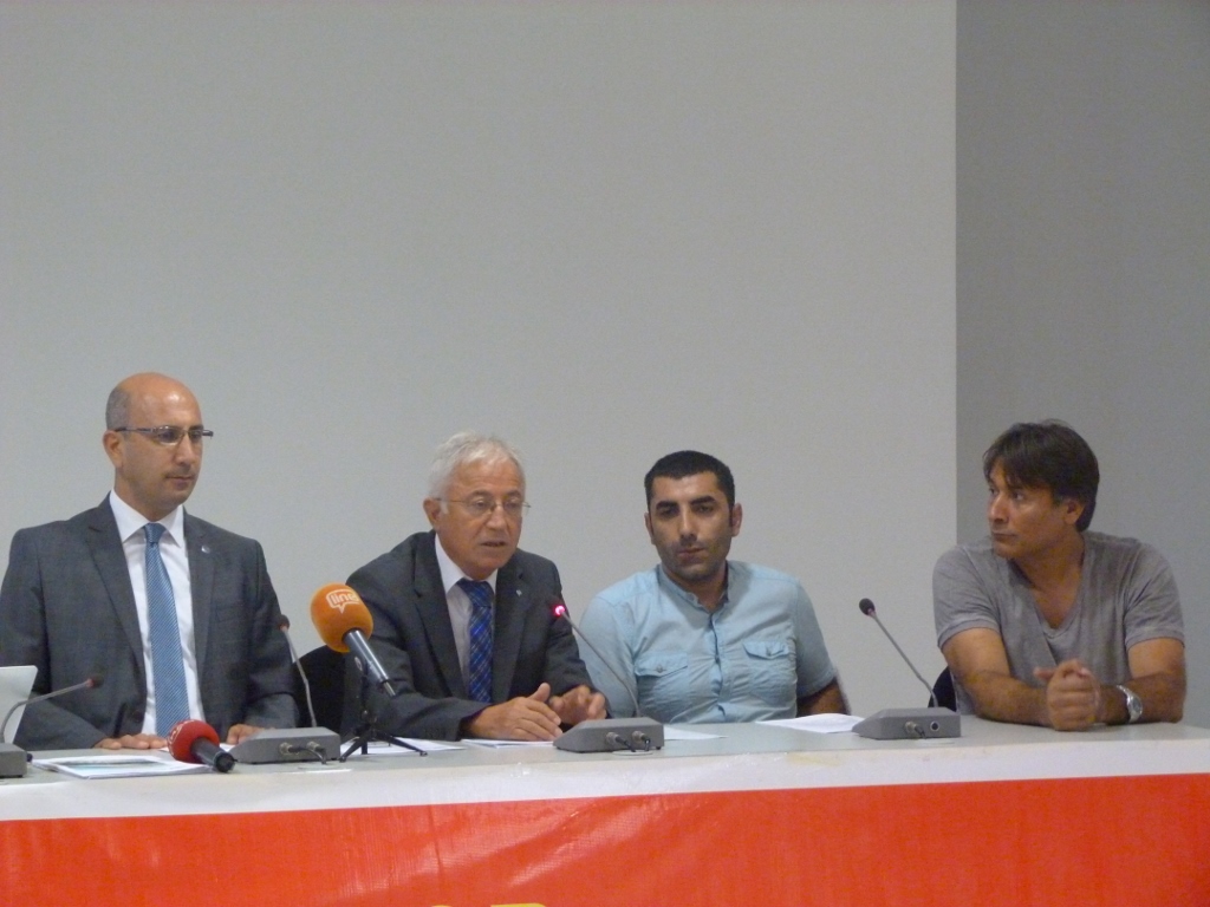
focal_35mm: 107
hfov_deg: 18.4
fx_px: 3740
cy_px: 454
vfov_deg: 13.8
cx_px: 605
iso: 800
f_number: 3.5
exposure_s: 1/25
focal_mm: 19.3
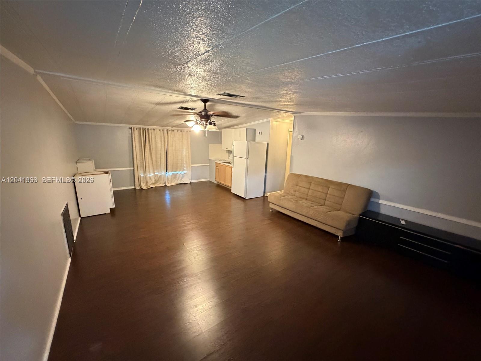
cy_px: 180
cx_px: 240
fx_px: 195
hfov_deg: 102.1
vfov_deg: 85.7
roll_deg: -2.4
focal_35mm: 14
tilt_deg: -12.6
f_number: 2.2
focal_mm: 2.22
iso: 1000
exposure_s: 1/40
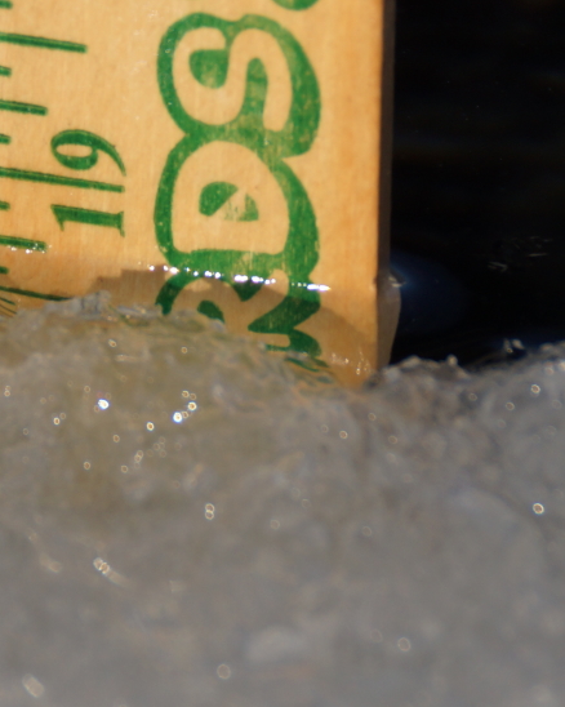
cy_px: 302
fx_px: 10729
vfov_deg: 3.8
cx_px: 92
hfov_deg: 3.0
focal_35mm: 513
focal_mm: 200
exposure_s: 1/320
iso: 125
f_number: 6.3
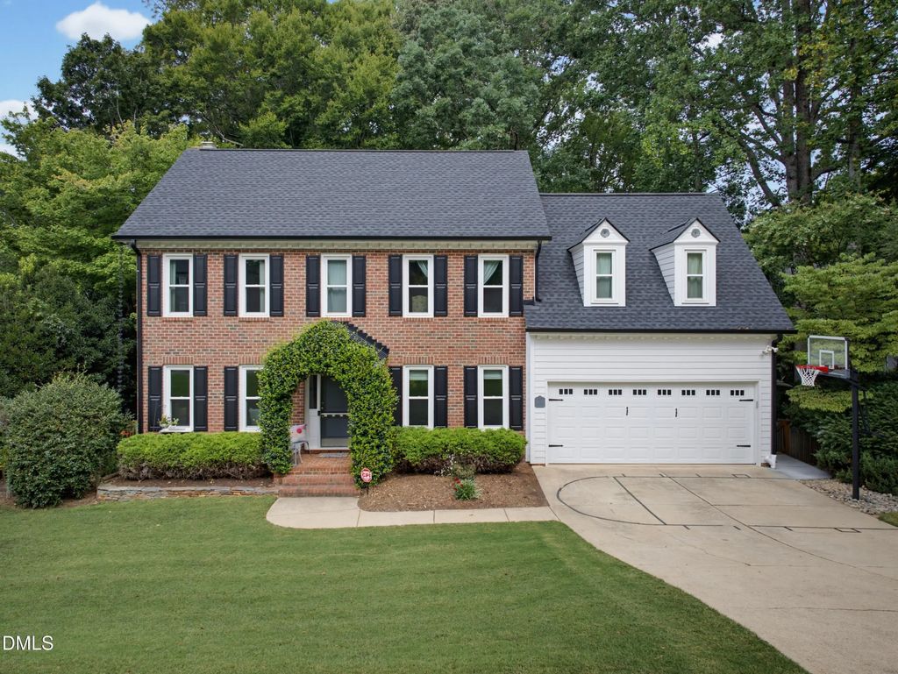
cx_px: 449
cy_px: 337
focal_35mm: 24
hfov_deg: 71.6
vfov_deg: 56.9
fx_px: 623
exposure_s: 1/800
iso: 170
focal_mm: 12.3
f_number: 2.8
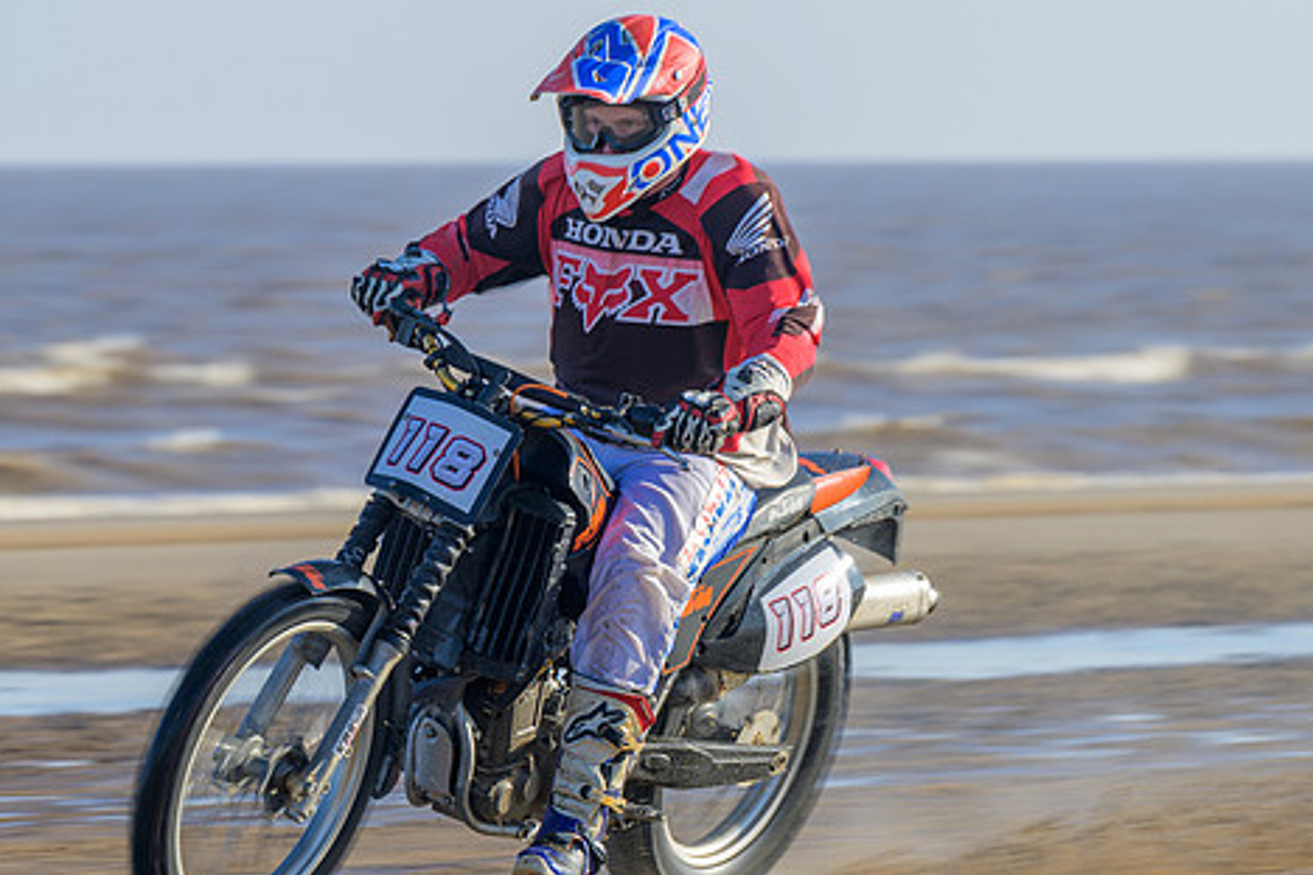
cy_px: 512
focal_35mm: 419
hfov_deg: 4.9
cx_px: 551
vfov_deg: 3.3
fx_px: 15281
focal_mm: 200
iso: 72
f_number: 7.1
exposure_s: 1/200
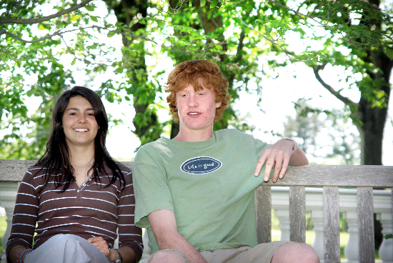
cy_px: 132
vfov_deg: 13.1
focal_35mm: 105
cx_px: 196
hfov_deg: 19.4
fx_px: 1147
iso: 100
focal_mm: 70
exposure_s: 1/160
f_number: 6.3
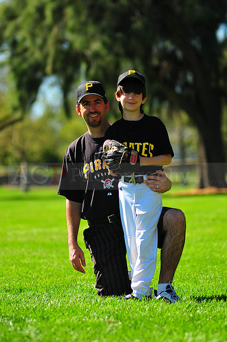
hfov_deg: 7.6
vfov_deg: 11.4
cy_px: 171
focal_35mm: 180
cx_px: 114
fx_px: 1704
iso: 200
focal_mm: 180
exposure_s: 1/1000
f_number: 4.5
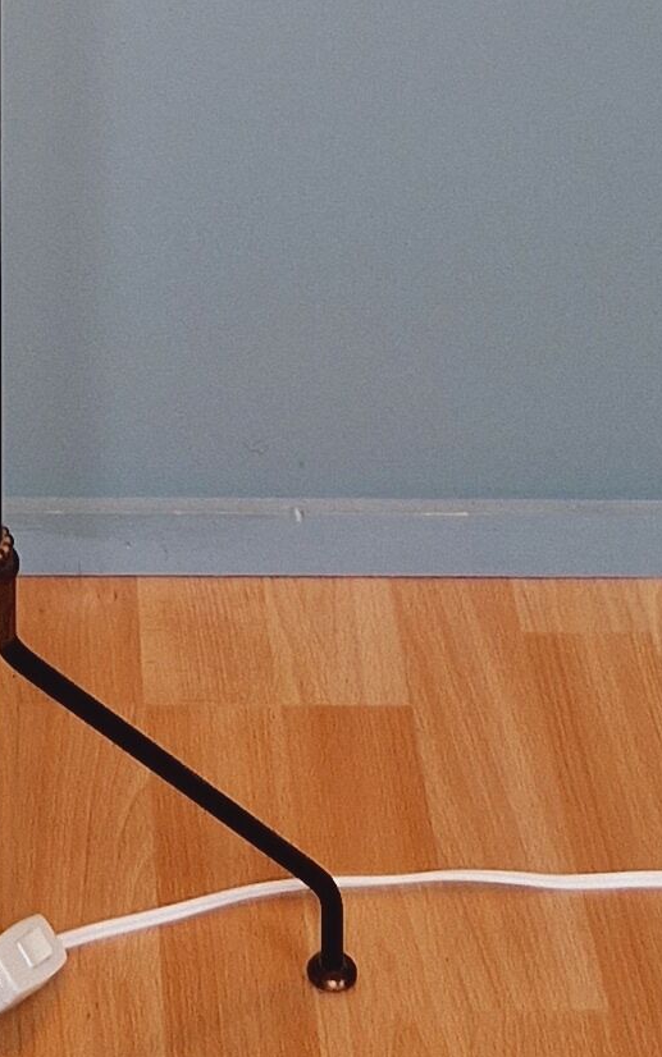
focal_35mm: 118
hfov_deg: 11.0
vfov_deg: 14.7
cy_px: -1026
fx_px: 3403
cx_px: 8
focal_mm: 5.4
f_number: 1.8
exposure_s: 1/100
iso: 50
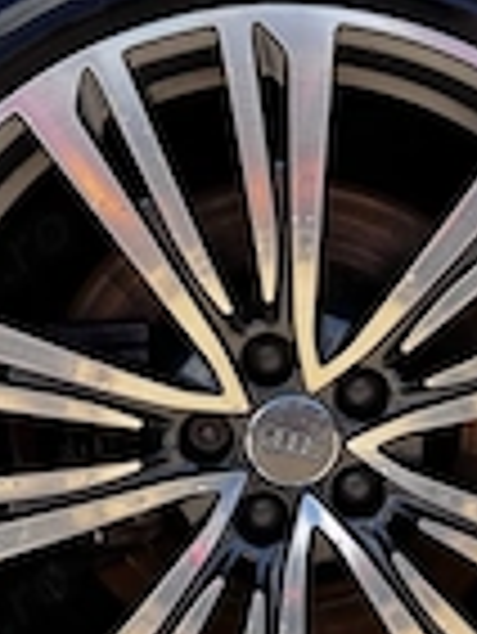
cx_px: 364
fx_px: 1247
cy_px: 373
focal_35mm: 68
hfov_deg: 21.4
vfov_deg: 28.5
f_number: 1.78
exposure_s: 1/792
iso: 80
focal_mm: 6.76
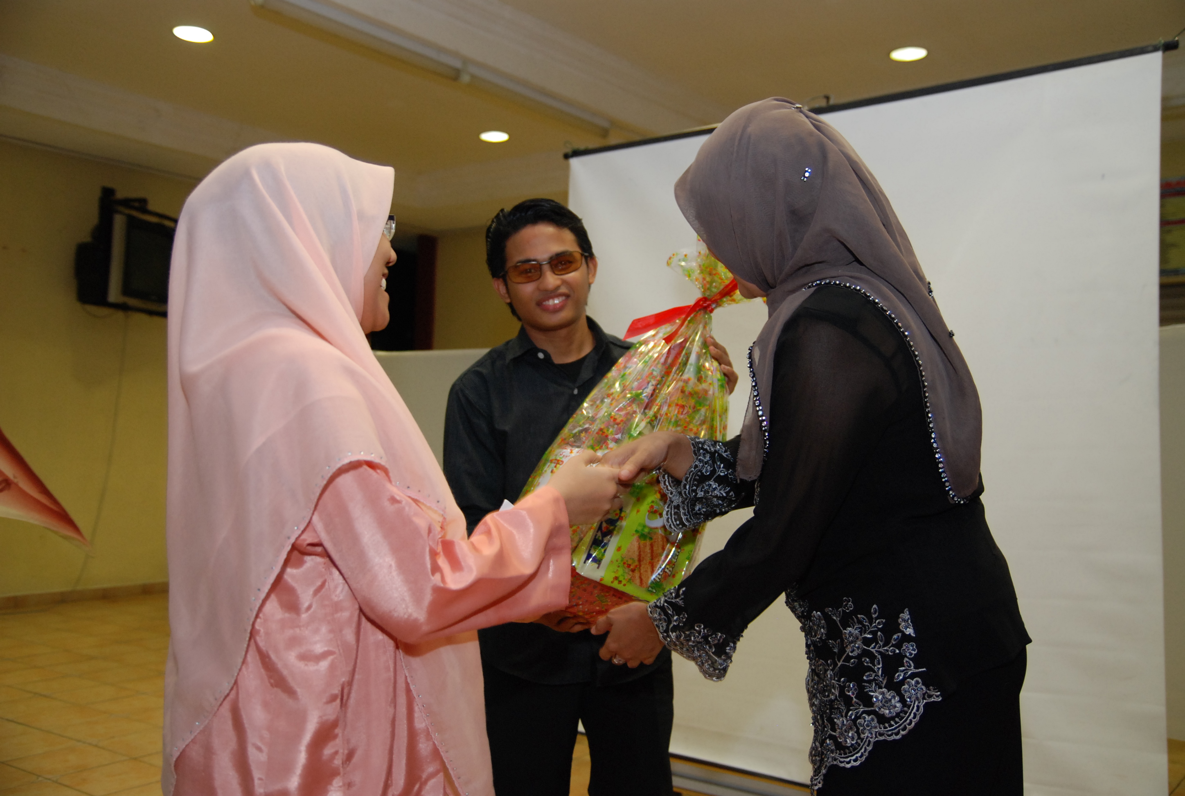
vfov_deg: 37.0
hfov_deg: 53.0
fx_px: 1187
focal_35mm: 36
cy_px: 398
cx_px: 592
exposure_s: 1/60
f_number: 2.8
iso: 500
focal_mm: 24
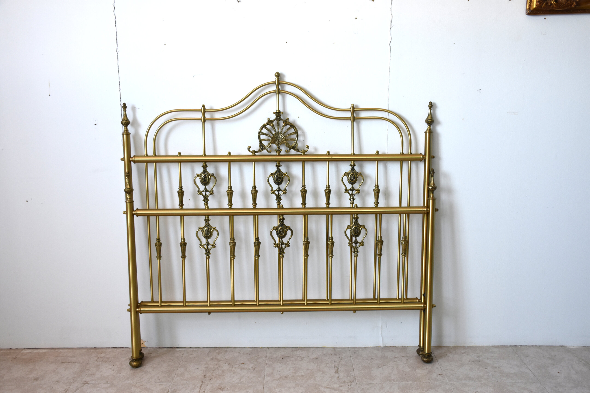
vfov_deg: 38.4
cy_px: 196
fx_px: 565
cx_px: 295
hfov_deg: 55.1
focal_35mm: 34
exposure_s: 1/125
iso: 800
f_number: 5.6
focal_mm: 23
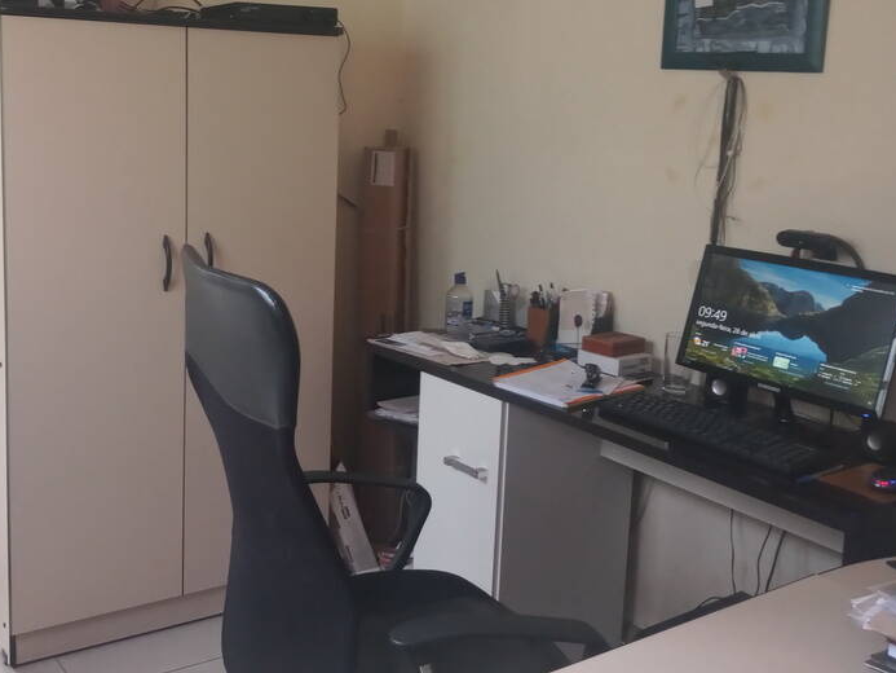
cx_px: 282
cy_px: 246
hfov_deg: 58.3
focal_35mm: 30
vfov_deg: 46.3
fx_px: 777
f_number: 2
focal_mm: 3.54
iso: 392
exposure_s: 1/50
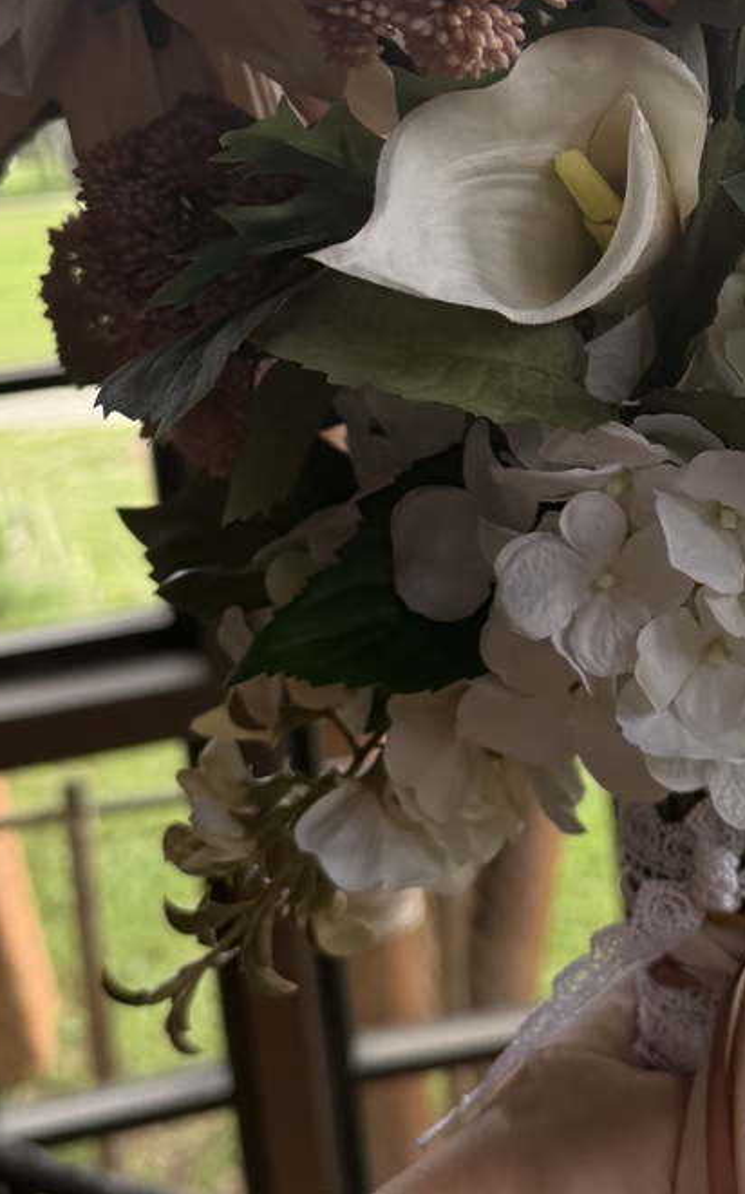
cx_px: 685
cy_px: 277
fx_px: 2016
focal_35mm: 62
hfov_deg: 20.5
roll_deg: +7.2
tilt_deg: -6.7
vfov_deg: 32.3
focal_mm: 6.76
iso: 125
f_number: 1.78
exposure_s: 1/235
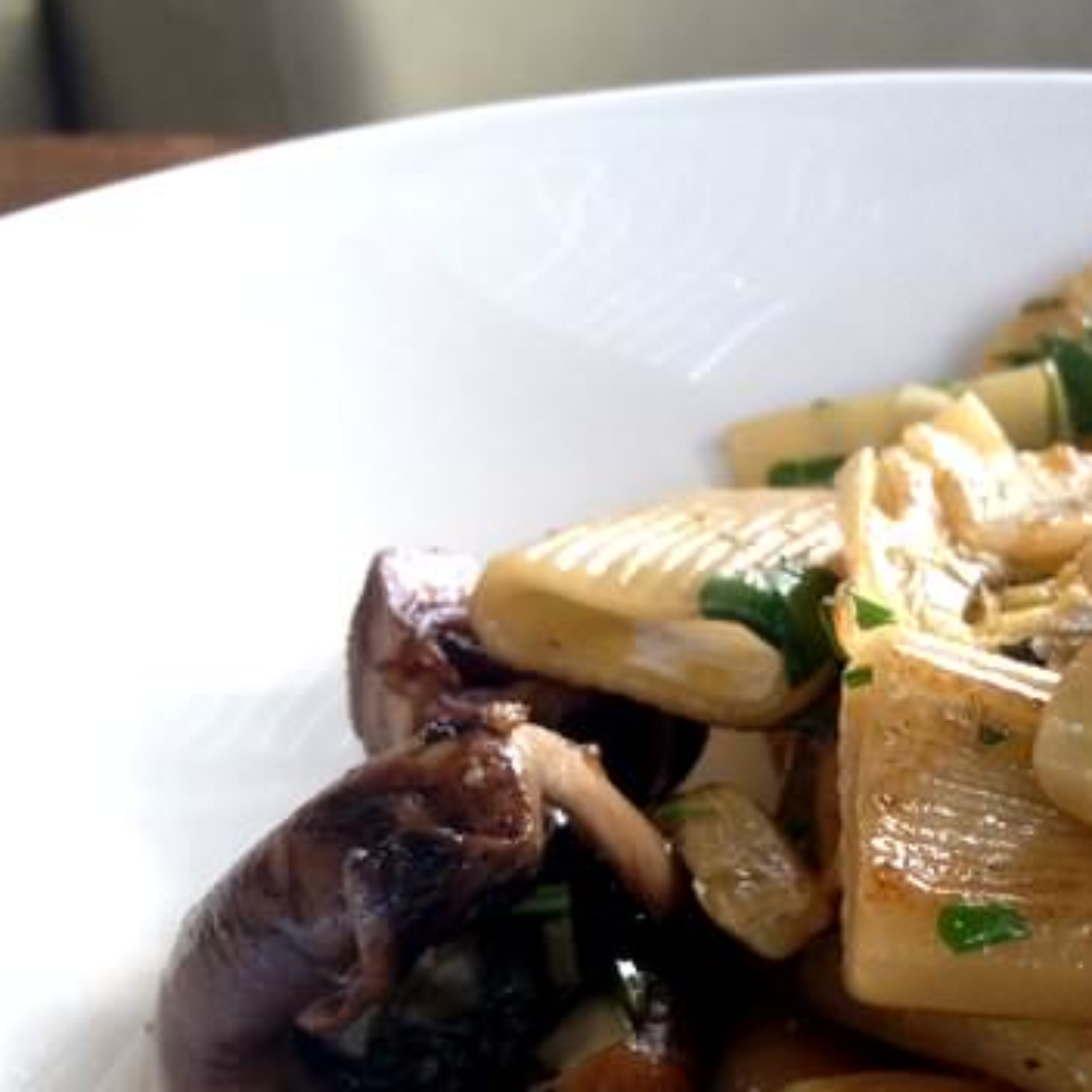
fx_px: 3212
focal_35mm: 90
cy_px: 1166
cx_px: 1281
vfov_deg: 18.6
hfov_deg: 18.4
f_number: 2.4
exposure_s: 1/60
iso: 50
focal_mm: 4.28
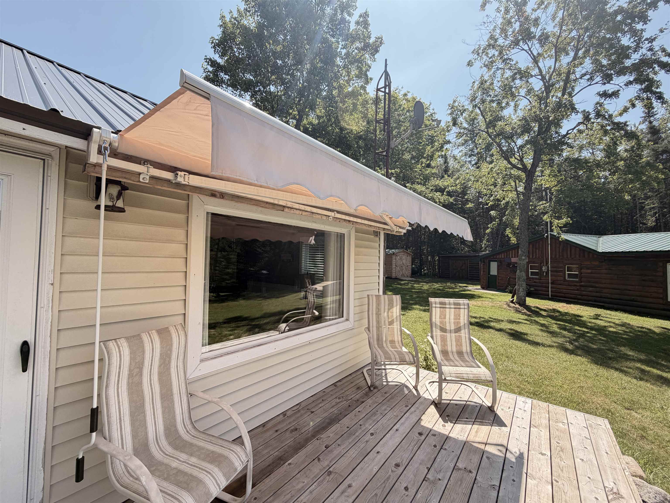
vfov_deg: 85.7
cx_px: 335
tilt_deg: +3.0
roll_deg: -0.6
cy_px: 252
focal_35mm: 14
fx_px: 271
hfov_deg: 102.1
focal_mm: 2.22
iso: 64
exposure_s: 1/502
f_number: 2.2
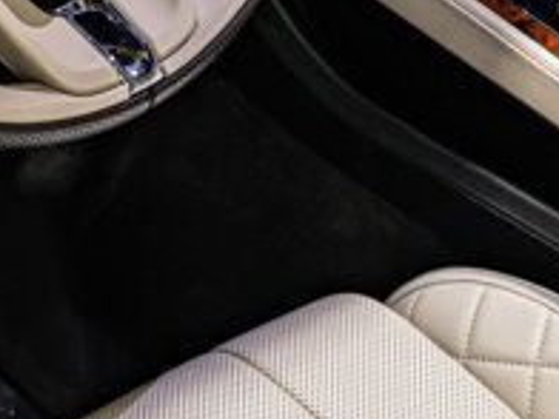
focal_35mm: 127
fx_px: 2051
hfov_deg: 15.5
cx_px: 385
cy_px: 155
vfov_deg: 11.7
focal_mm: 24
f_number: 4
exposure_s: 1/125
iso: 1600
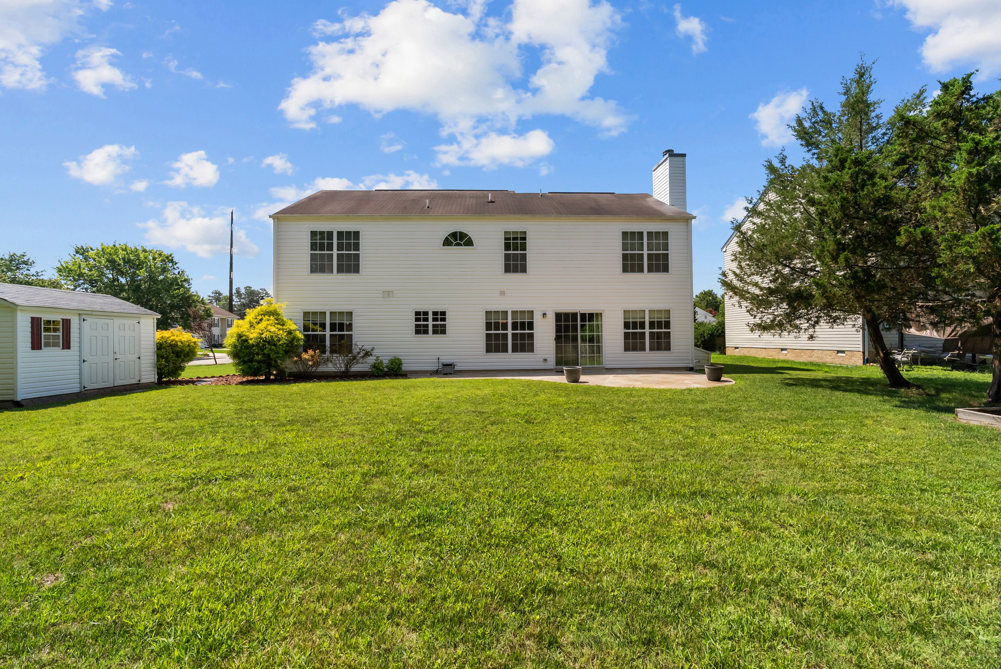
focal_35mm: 16
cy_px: 334
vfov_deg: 73.8
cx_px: 500
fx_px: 445
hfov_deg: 96.7
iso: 1000
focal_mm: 16
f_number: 7.1
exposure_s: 1/3200
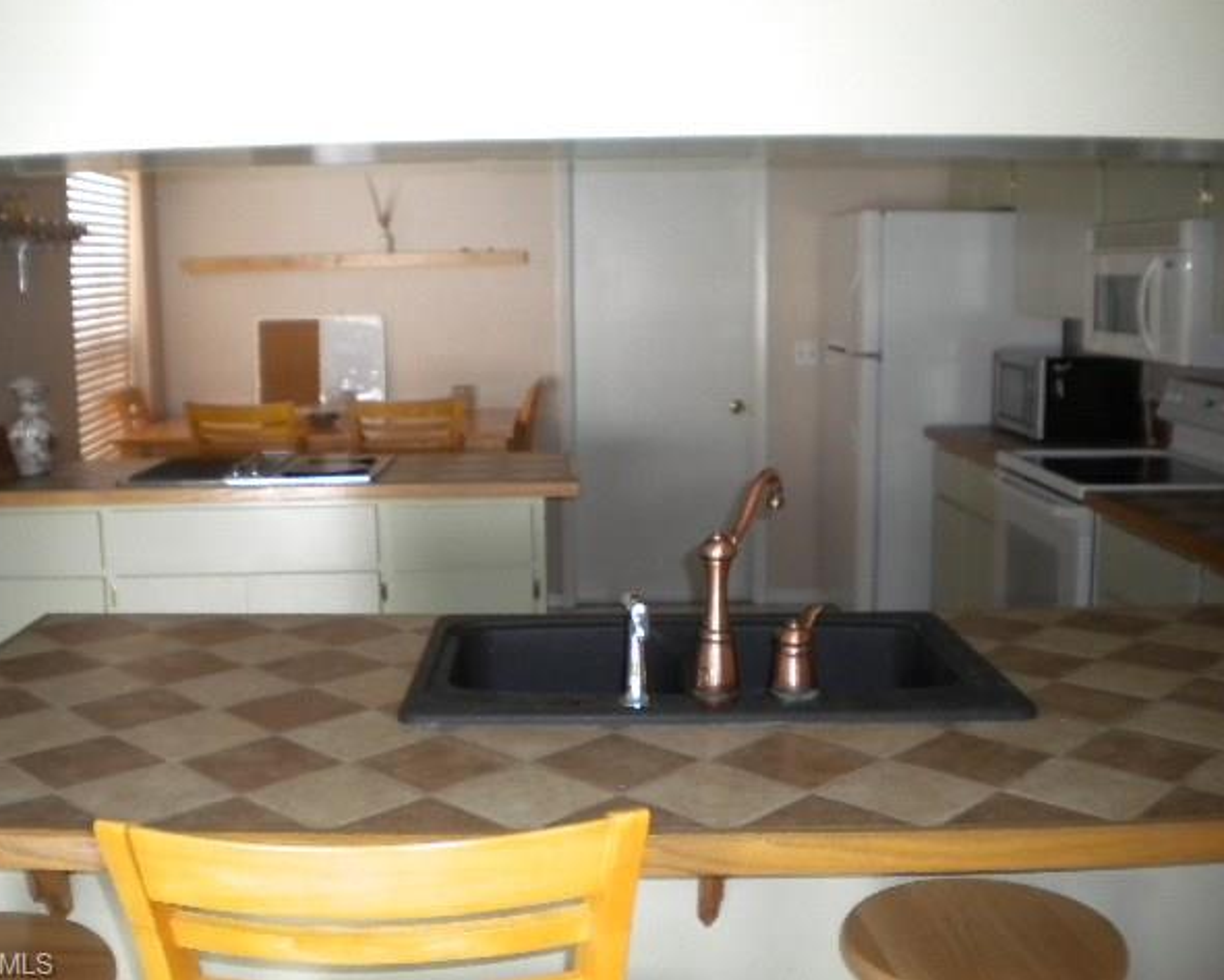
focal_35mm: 37
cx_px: 563
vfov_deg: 40.1
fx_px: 1341
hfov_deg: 49.0
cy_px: 487
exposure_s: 1/30
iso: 400
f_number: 3.1
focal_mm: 6.3
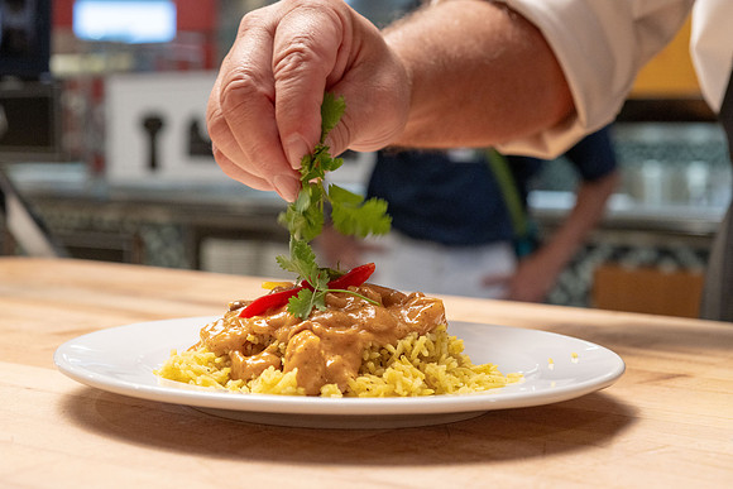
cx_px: 345
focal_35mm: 64
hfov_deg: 31.3
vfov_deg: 21.2
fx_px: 1309
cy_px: 262
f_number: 8
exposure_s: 1/125
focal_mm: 60
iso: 1250
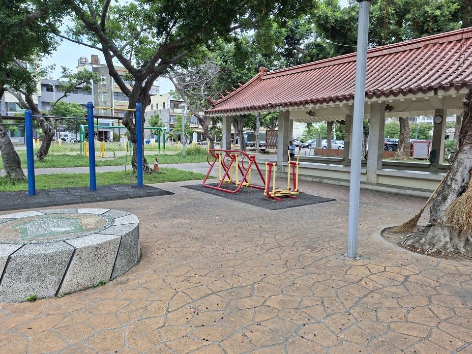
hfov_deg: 73.9
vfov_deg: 58.9
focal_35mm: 23
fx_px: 314
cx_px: 236
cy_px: 177
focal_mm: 5.54
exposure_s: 1/689
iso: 50
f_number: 1.8
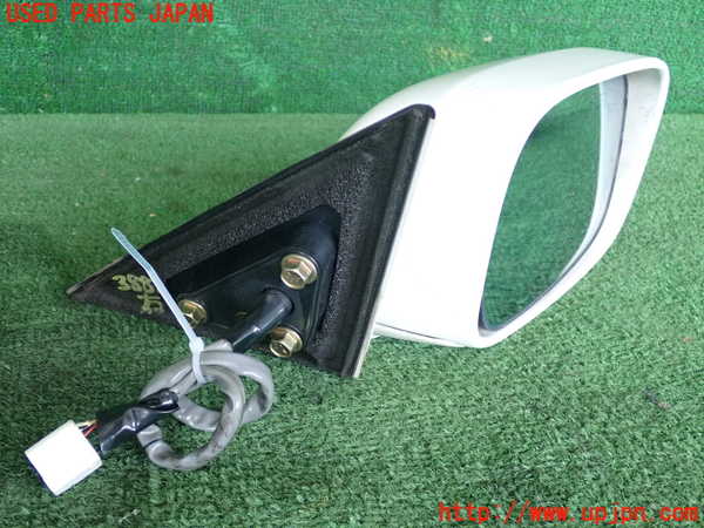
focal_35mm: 41
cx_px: 352
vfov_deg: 35.1
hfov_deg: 45.8
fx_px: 834
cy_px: 264
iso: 320
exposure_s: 1/125
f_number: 2.8
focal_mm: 7.31
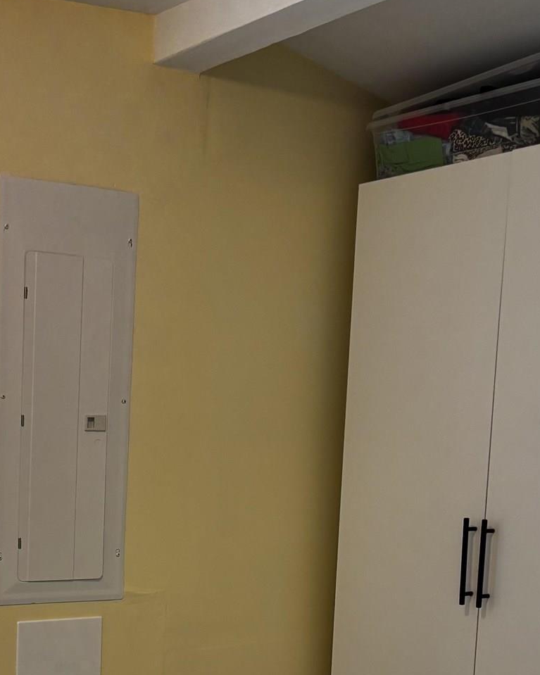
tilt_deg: -8.2
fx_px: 1219
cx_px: 31
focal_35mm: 61
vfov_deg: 29.7
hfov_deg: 24.1
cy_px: 599
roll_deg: -0.8
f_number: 1.6
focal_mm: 5.96
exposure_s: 1/60
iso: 80
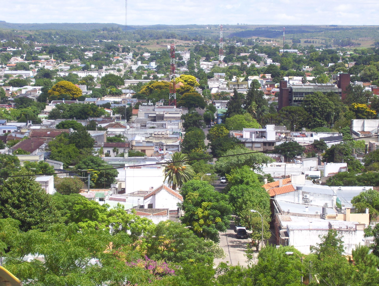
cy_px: 143
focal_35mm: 108
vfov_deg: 13.7
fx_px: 1184
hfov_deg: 18.2
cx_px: 190
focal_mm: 18
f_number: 4.6
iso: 80
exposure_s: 1/500
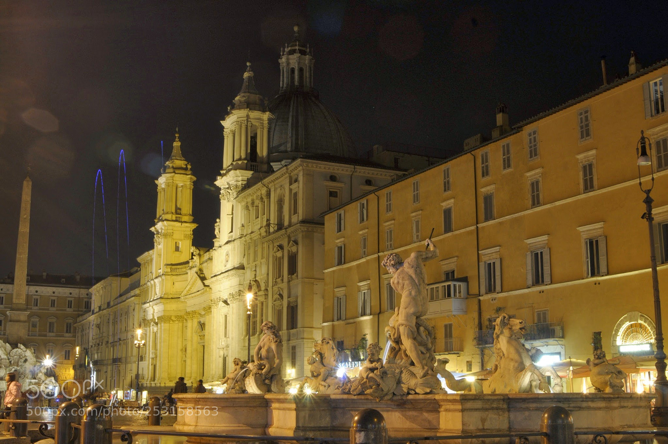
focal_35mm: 42
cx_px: 334
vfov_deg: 31.8
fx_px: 778
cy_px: 222
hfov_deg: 46.4
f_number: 16
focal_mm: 28
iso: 200
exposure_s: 15
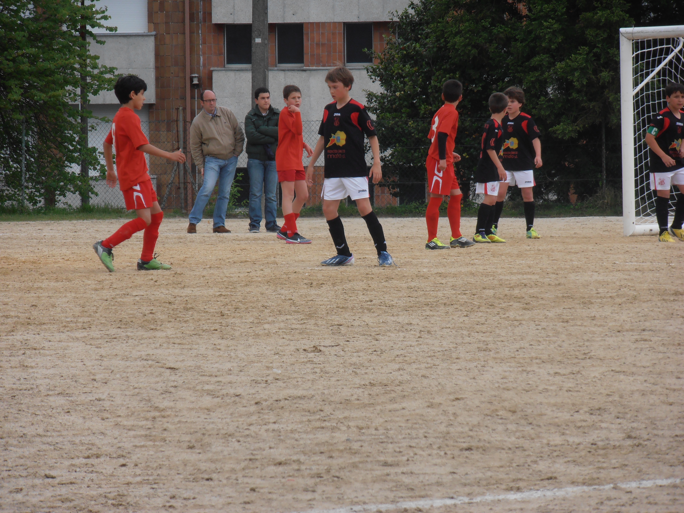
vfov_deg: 6.2
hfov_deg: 8.2
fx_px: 4742
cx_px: 342
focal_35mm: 240
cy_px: 256
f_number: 5.7
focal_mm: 42.54
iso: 80
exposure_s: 1/400
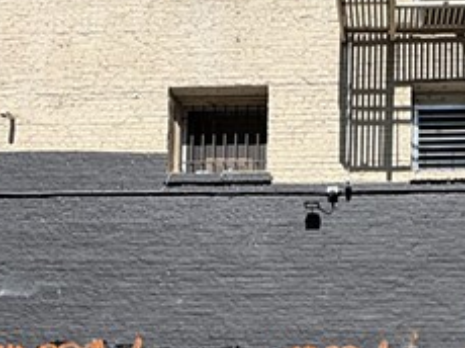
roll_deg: -0.8
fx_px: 523
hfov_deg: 45.9
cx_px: 358
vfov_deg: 32.1
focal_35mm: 39
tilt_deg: +1.3
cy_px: 390
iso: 50
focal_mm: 2.2
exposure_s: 1/1006
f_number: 2.2
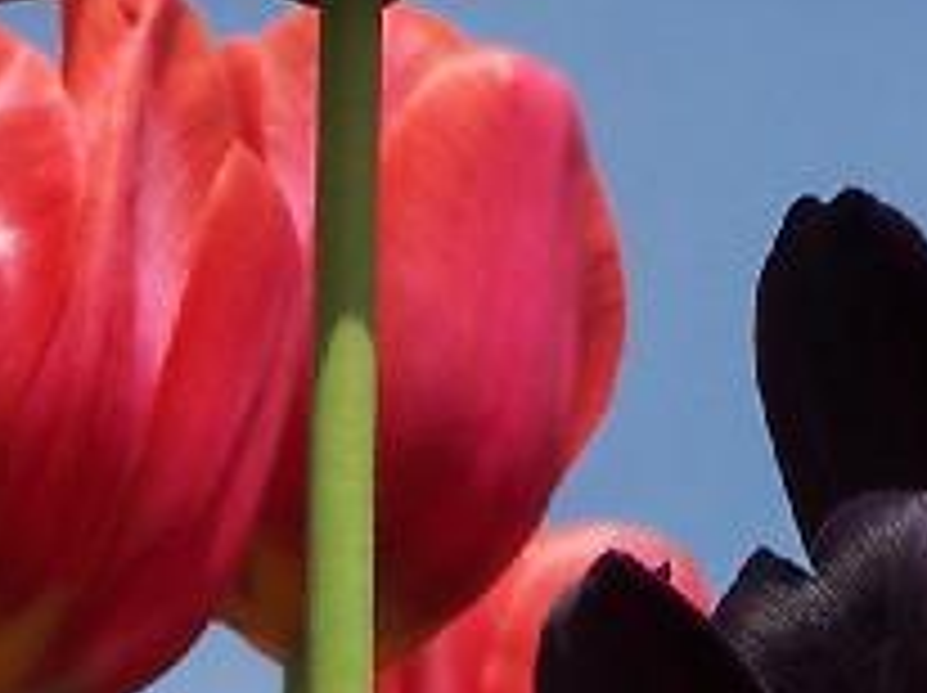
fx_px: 12518
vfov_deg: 3.2
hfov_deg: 4.2
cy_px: -162
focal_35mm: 468
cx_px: 549
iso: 80
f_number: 4.5
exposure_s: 1/1000
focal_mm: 15.6
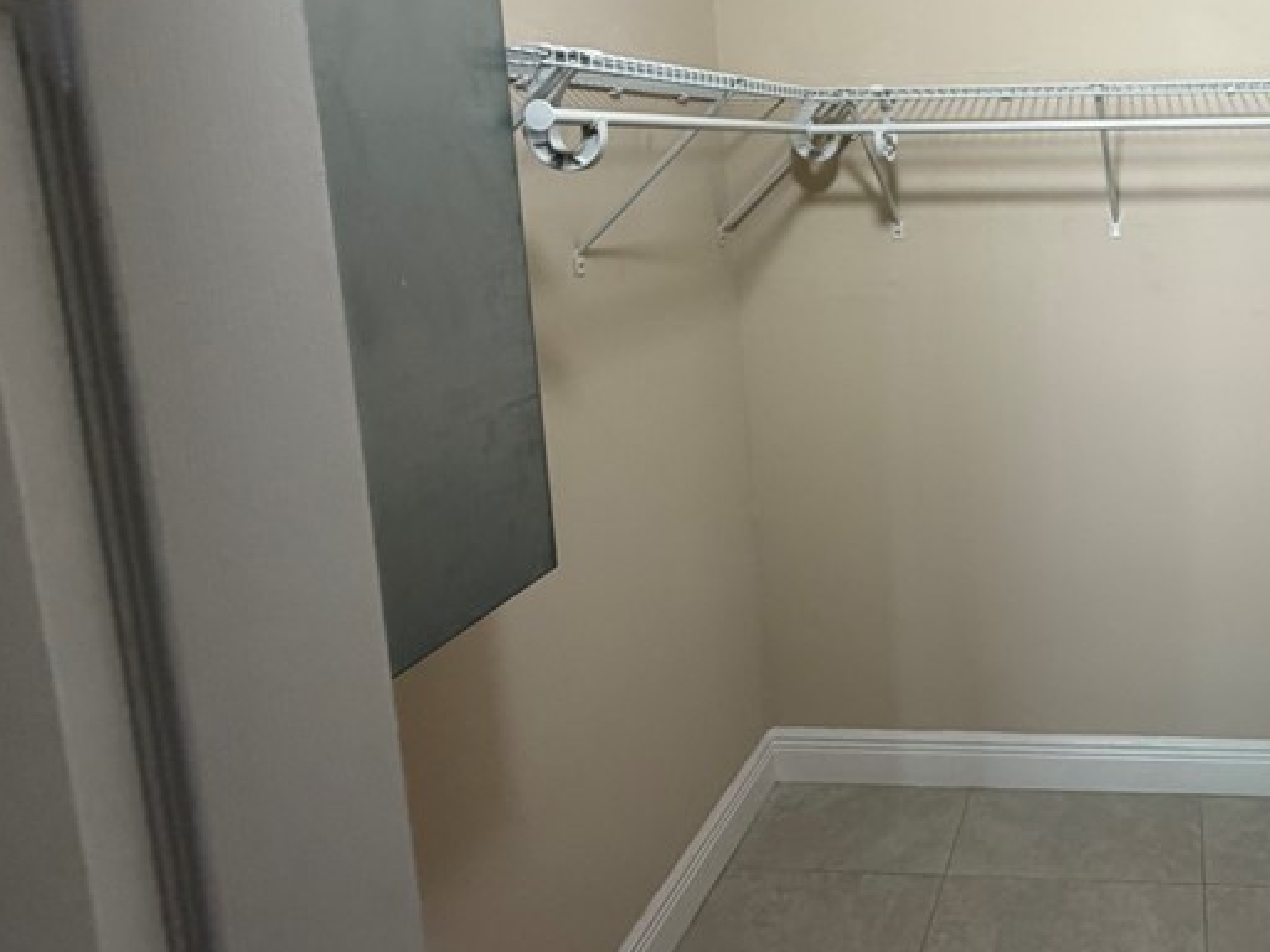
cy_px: 285
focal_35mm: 28
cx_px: 1101
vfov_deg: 48.5
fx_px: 1027
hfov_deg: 56.3
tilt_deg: -7.7
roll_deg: +2.0
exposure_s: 1/60
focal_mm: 2.22
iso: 200
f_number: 2.2
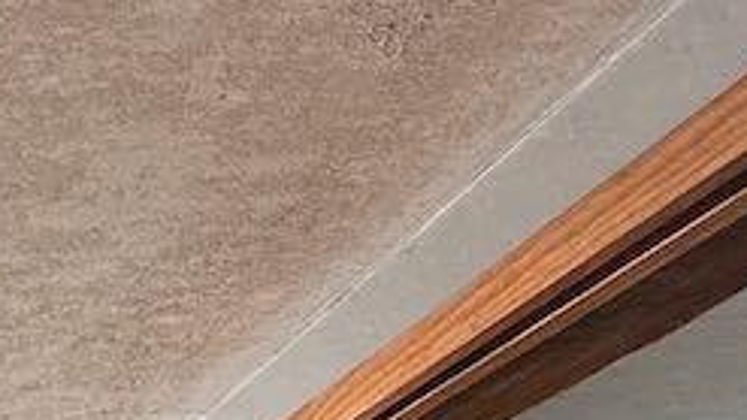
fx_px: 1565
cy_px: 1109
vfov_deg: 11.6
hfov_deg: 21.7
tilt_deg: -6.2
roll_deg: +0.5
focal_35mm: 79
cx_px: -423
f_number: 2.2
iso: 100
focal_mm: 2.22
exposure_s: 1/120
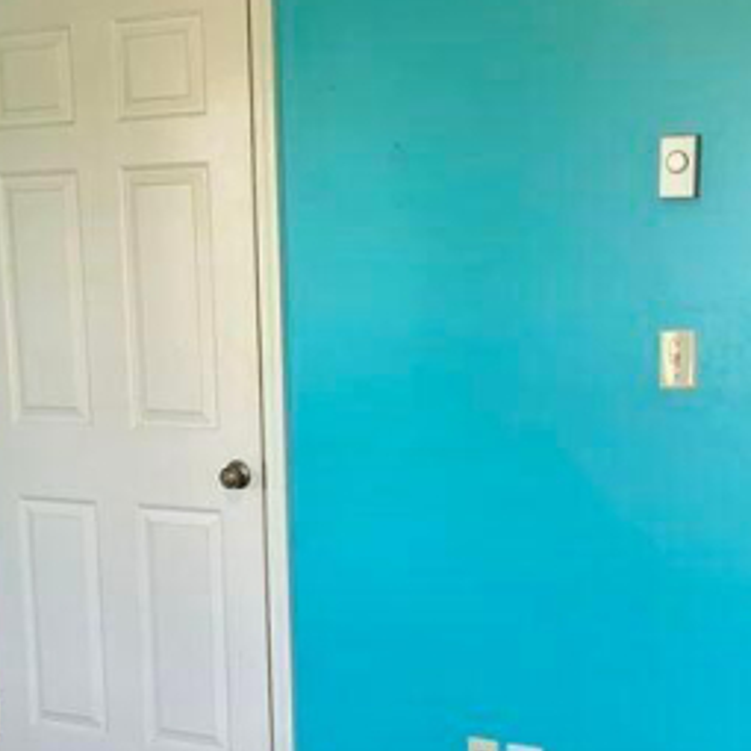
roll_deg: +0.9
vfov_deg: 28.4
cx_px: 286
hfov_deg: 28.5
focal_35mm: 60
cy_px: 521
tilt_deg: -9.1
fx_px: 1473
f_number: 1.8
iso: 200
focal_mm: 4.25
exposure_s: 1/60
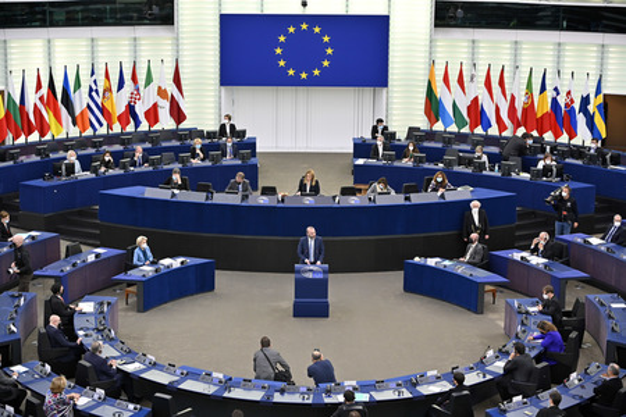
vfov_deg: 15.2
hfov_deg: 22.6
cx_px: 313
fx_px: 1565
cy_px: 208
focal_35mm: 90
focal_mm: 90
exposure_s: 1/320
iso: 1000
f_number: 2.8
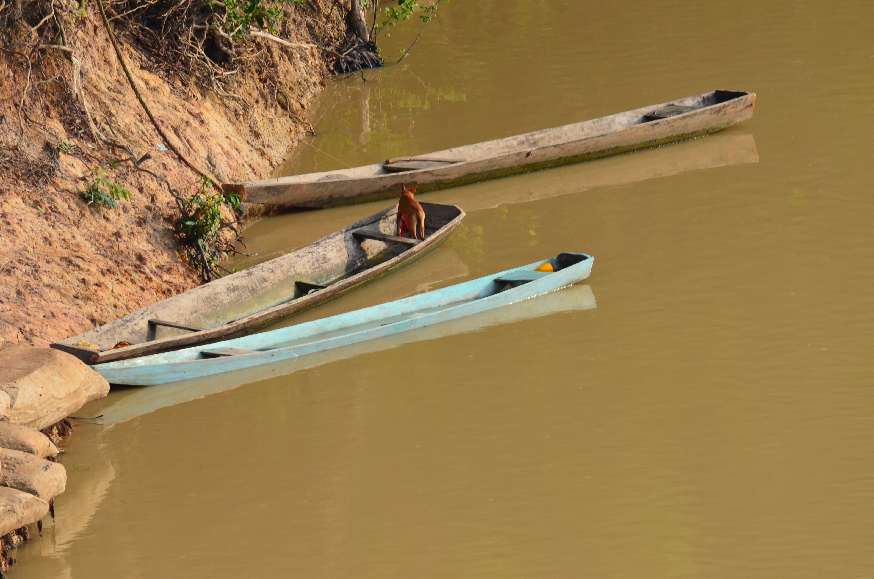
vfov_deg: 3.0
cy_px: 290
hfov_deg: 4.6
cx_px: 437
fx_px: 10902
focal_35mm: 450
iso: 200
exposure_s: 1/125
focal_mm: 300
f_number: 11
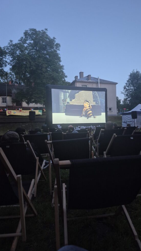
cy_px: 126
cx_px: 82
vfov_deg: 71.9
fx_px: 173
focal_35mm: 26
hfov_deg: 44.2
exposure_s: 1/30
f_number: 1.8
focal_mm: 5.4
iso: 500
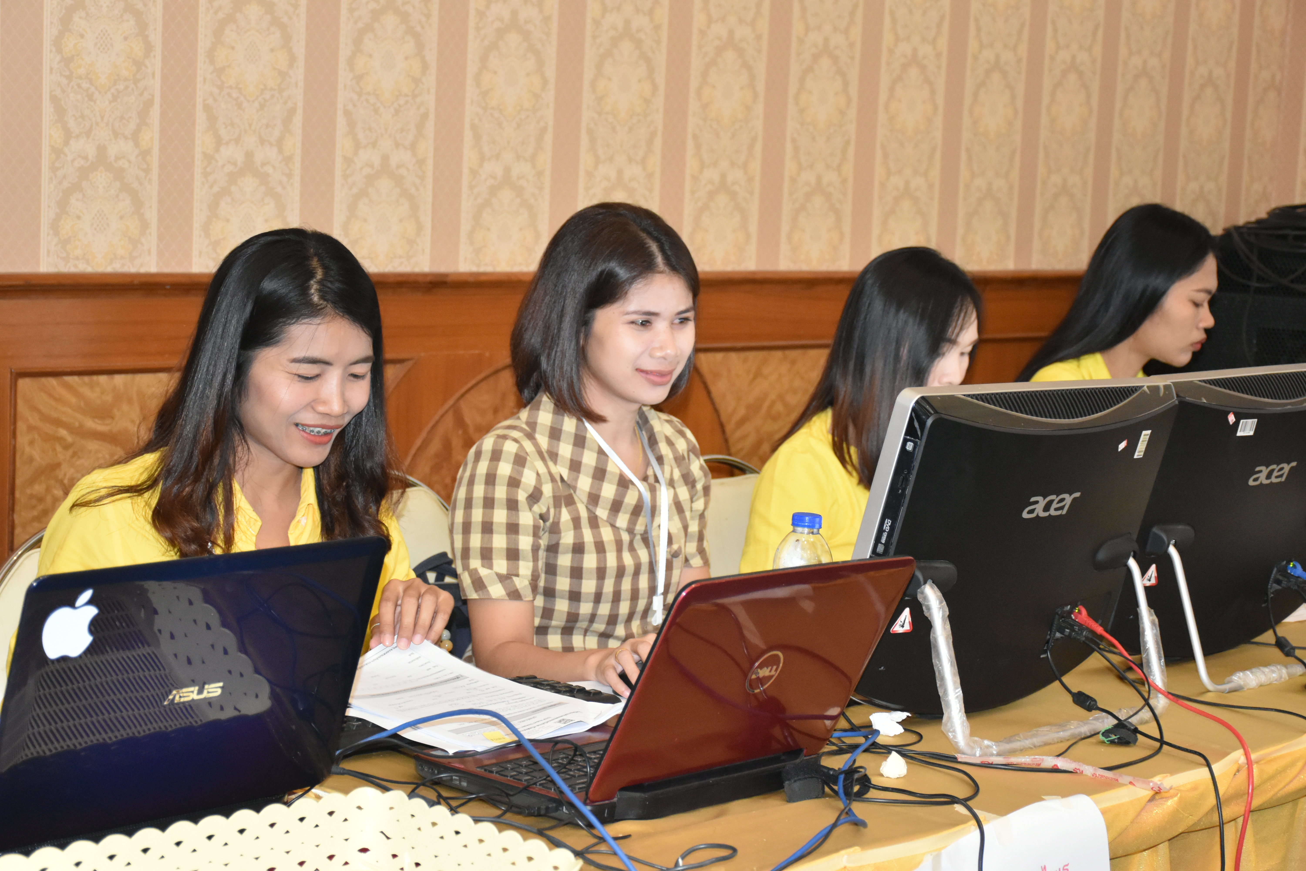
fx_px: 2449
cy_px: 436
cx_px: 653
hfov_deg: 29.9
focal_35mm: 68
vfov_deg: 20.2
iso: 2800
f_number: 4.5
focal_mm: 45
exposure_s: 1/60
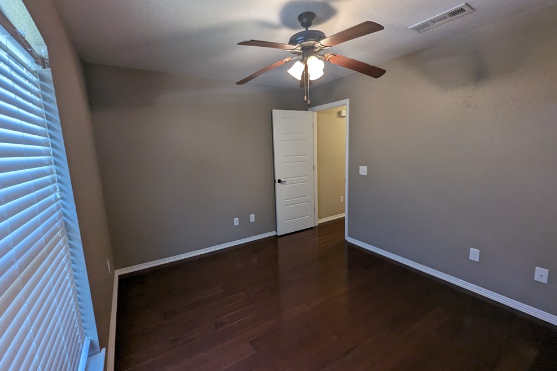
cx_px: 276
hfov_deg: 104.3
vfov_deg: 81.2
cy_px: 184
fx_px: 217
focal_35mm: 14
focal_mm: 1.95
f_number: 2.2
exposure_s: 1/60
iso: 146
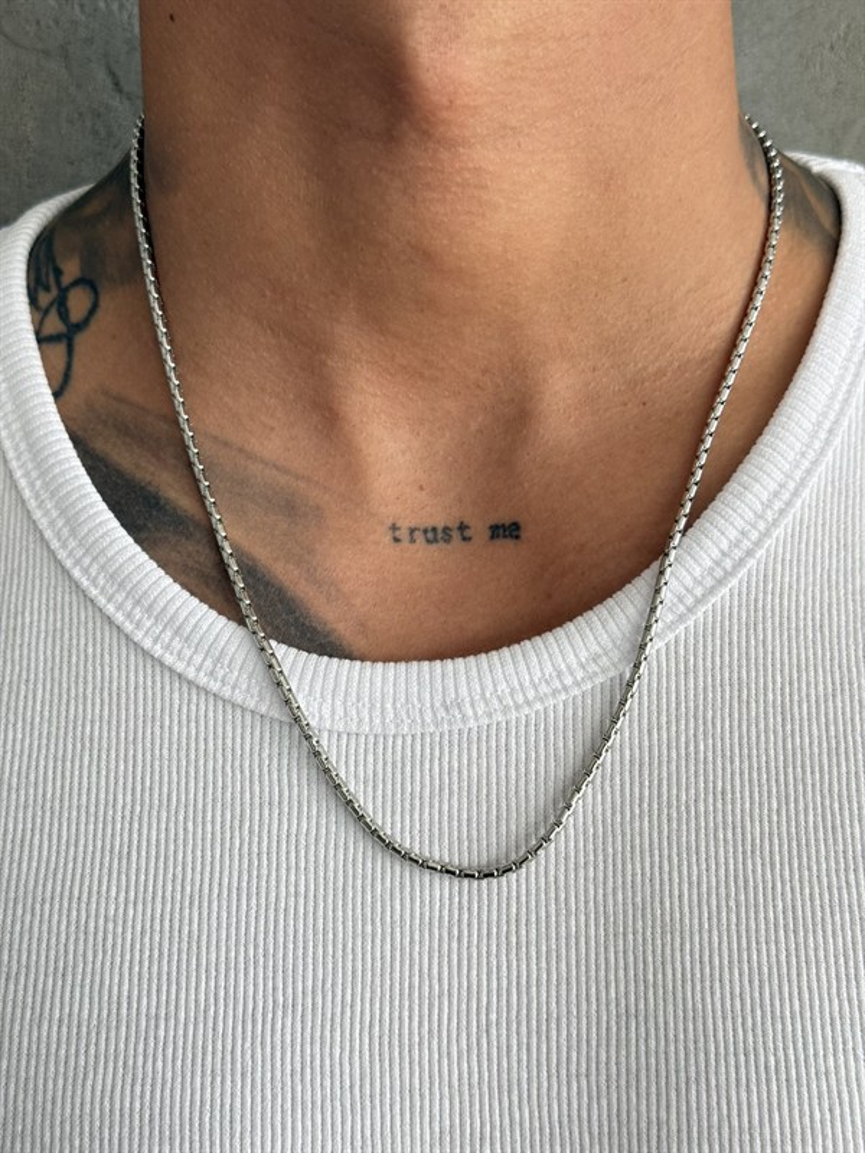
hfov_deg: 30.3
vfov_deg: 39.7
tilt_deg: -10.2
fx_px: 1599
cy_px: 576
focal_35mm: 48
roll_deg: -0.6
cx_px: 432
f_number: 1.78
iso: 100
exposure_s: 1/60
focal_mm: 6.76
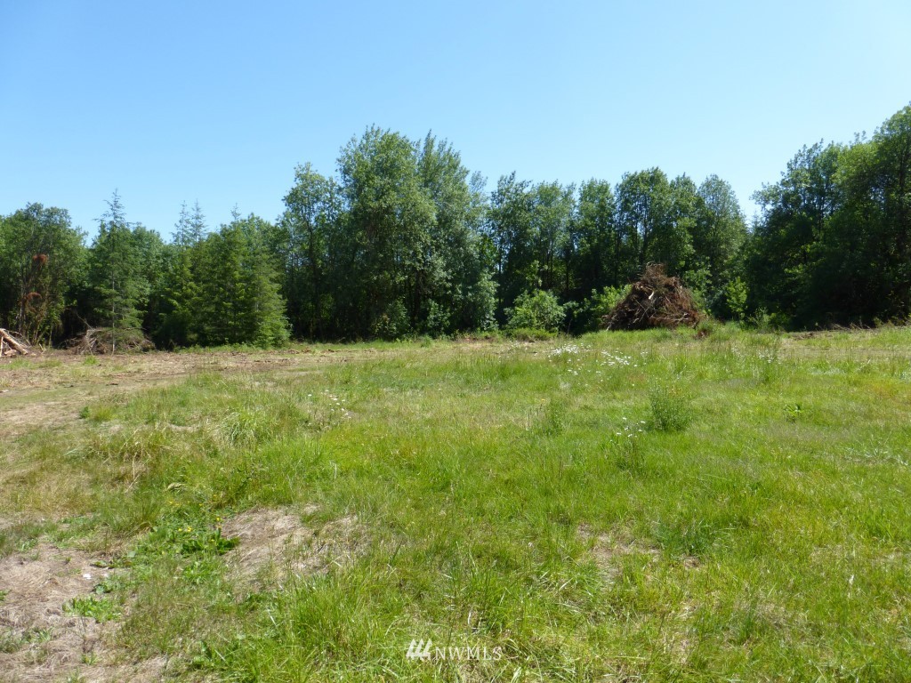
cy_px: 342
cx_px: 456
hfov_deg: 71.6
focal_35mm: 24
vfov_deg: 56.8
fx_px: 632
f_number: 4
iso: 100
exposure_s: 1/500
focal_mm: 4.3
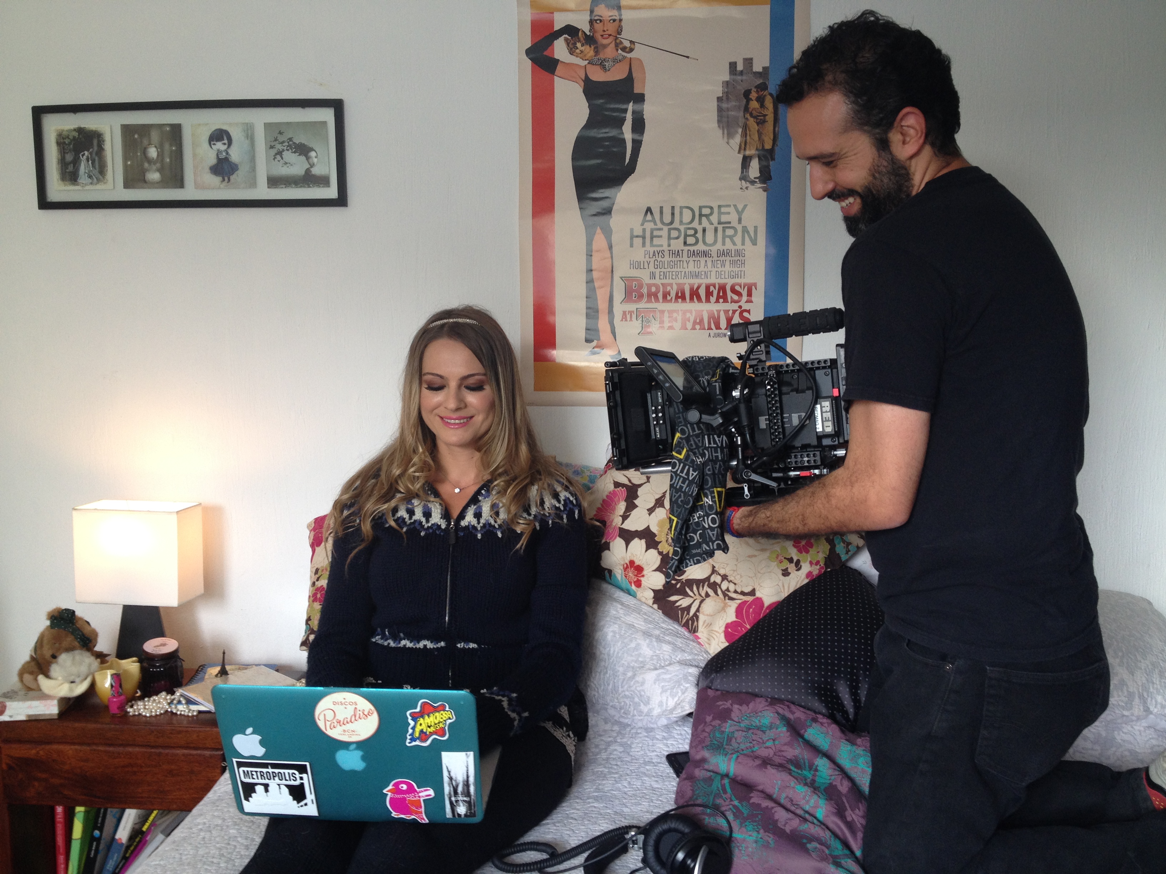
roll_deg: +0.5
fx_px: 1179
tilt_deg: -7.9
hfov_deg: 52.6
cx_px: 583
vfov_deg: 40.7
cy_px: 437
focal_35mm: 35
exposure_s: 1/40
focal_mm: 4.28
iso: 50
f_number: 2.4
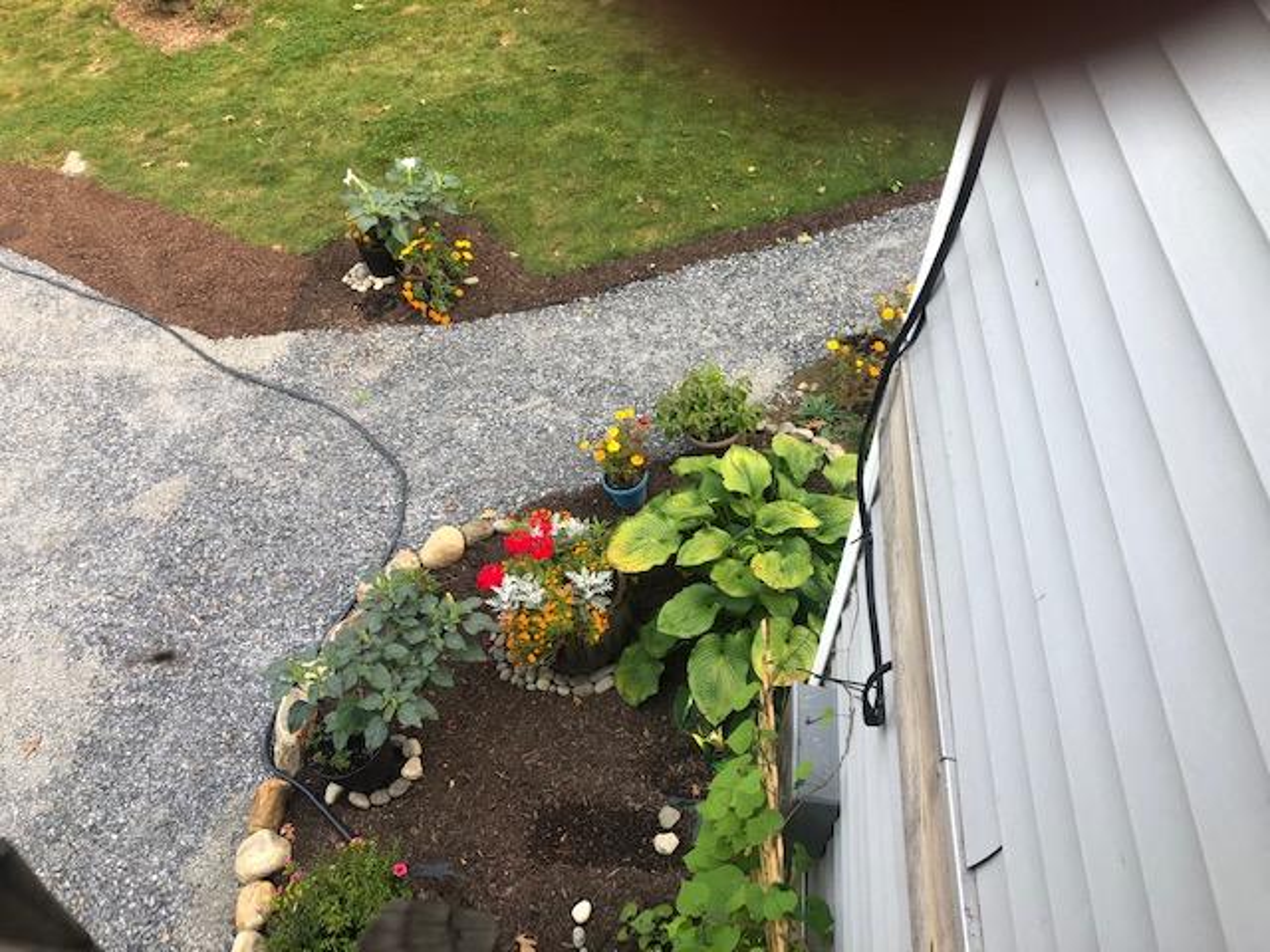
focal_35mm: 28
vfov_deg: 49.7
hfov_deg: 63.4
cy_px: 476
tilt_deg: -46.9
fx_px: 1027
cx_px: 635
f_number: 1.8
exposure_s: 1/120
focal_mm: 3.99
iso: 25
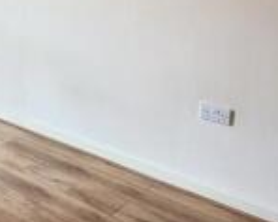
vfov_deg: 26.4
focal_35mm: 54
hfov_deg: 30.7
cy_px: -5
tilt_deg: -5.9
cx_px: -35
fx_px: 444
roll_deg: -1.3
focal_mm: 2.22
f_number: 2.2
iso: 200
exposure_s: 1/121
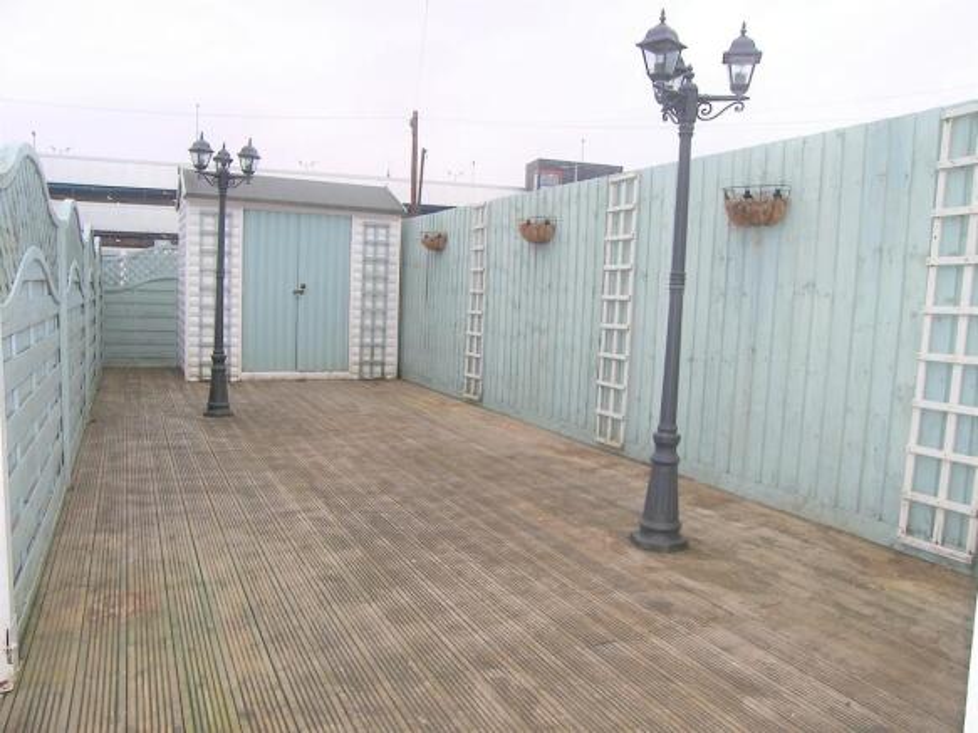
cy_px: 366
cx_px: 489
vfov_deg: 48.2
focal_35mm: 29
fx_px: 819
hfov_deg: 61.7
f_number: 3.2
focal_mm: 6
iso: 50
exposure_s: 1/50
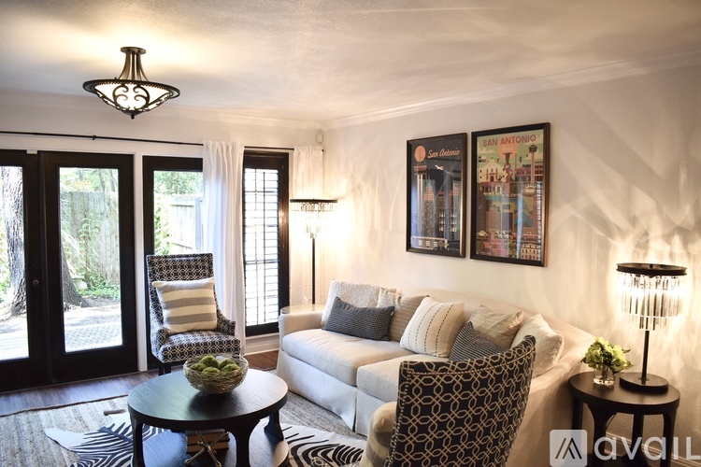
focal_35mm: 27
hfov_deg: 67.4
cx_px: 350
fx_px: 526
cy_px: 234
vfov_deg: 47.9
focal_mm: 18
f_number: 4.5
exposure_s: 1/30
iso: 320
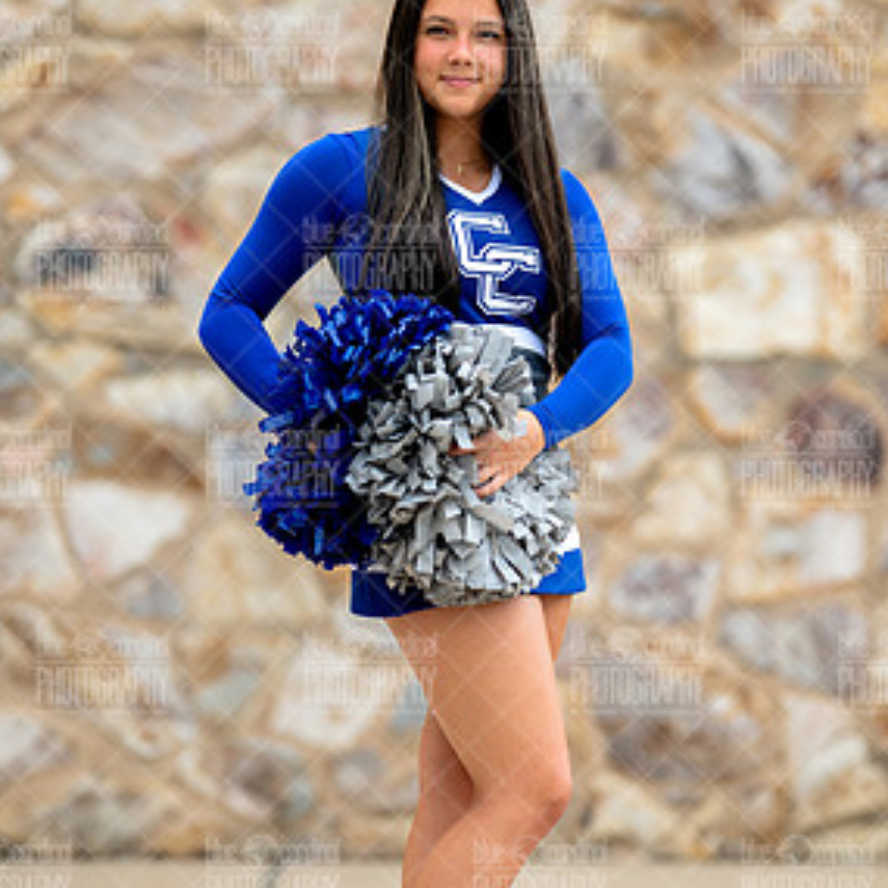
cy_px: 464
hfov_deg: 15.3
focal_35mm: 114
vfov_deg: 15.3
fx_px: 3309
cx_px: 461
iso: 100
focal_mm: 85
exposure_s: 1/160
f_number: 1.4
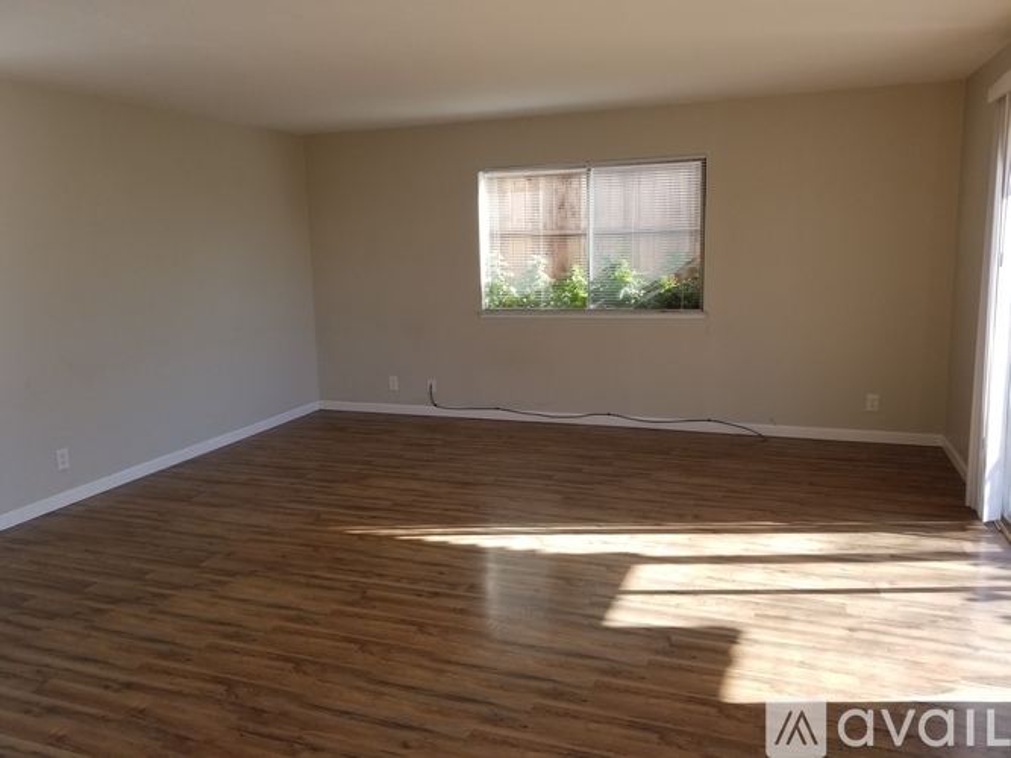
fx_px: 759
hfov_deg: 67.3
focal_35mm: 26
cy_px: 379
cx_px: 506
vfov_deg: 53.0
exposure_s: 1/239
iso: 50
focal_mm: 4.25
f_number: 1.7
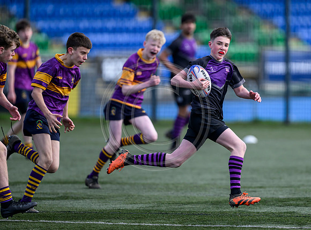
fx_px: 4761
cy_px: 133
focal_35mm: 533
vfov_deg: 2.8
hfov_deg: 3.7
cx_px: 209
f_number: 3.2
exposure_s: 1/4000
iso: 500
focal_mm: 400
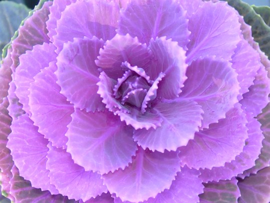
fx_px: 296
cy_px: 102
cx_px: 135
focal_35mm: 38
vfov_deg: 37.7
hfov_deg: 49.0
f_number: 2.8
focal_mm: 7.8
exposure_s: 1/30
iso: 50
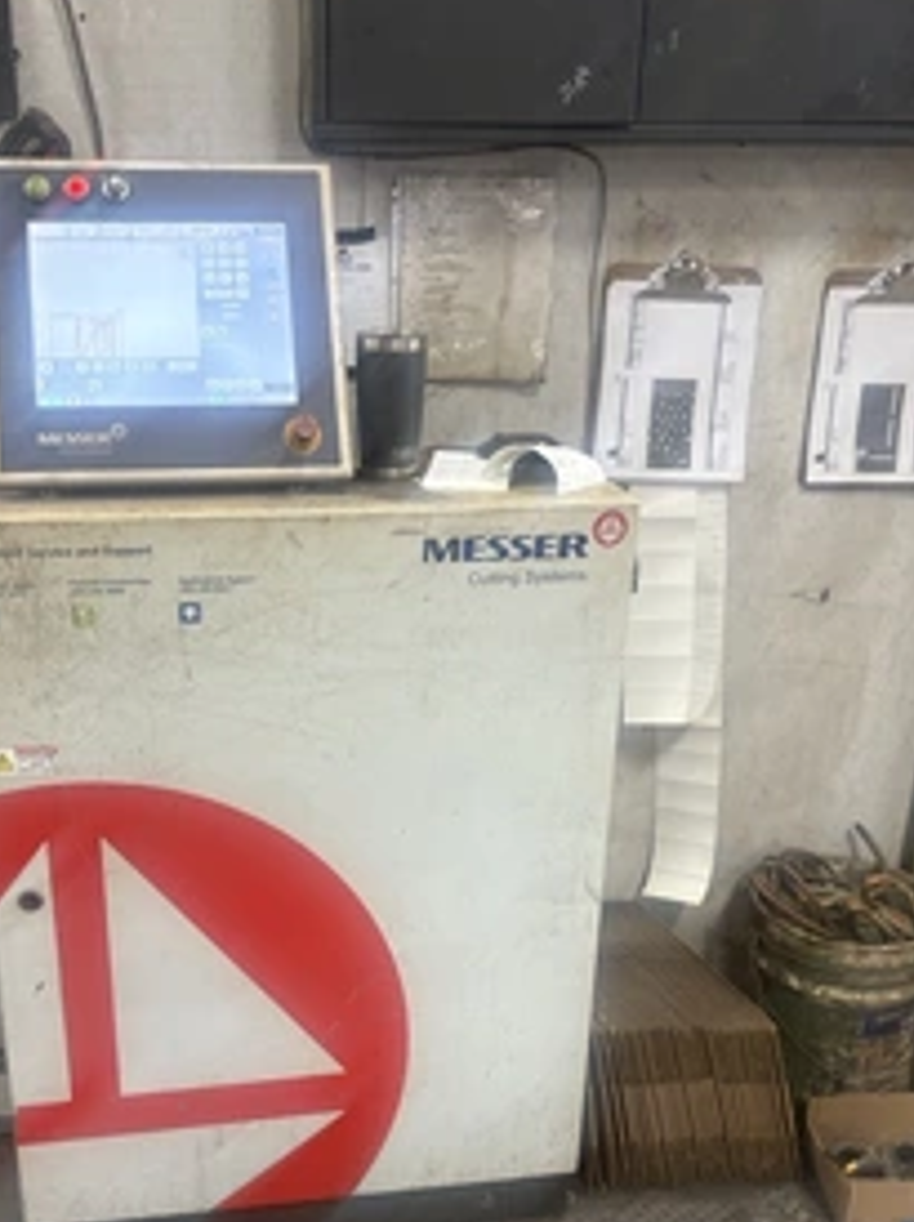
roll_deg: +1.3
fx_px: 1340
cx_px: 348
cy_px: 754
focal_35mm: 38
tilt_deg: -27.4
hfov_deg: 37.5
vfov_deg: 48.6
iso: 100
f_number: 1.6
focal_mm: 5.96
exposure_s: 1/60
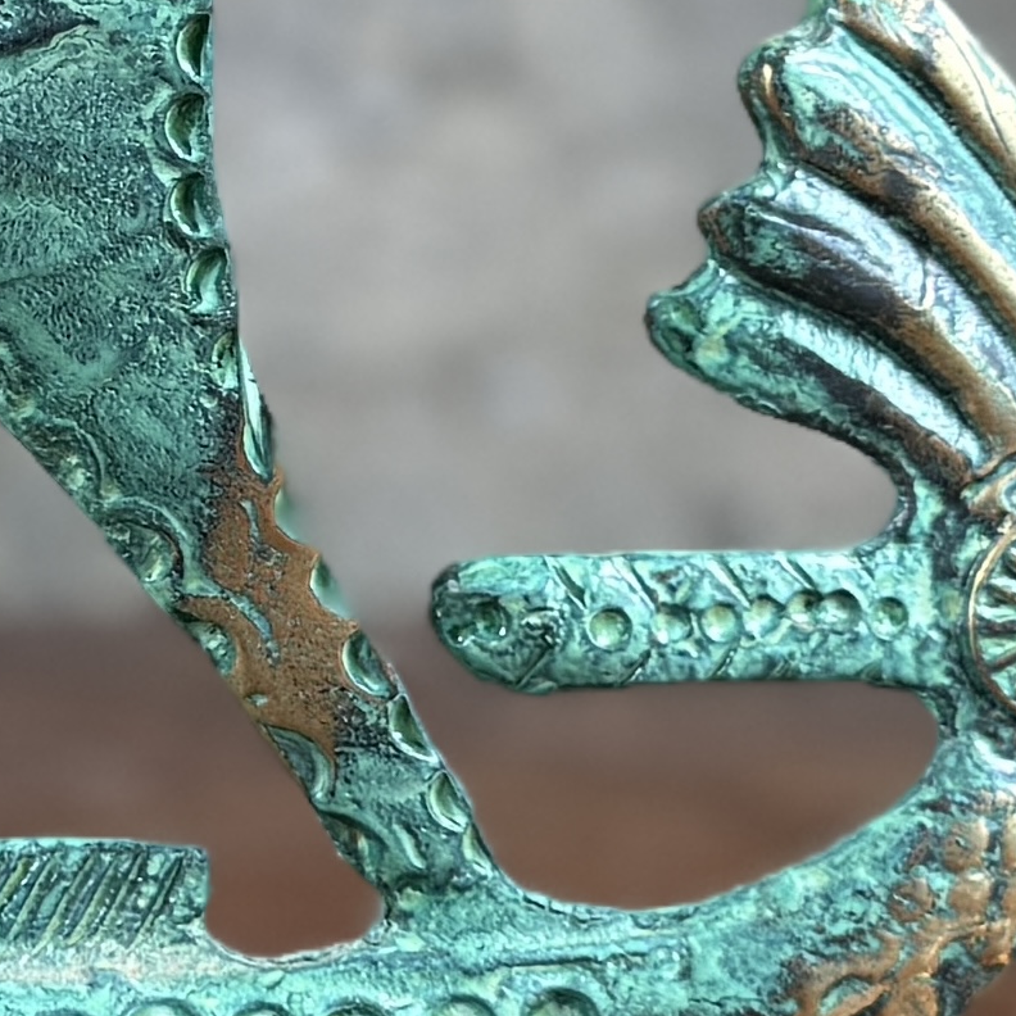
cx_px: -568
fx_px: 3055
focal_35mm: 92
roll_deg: -1.5
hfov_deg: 16.9
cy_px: 279
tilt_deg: -5.9
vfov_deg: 18.8
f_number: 1.78
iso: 80
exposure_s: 1/120
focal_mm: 6.76
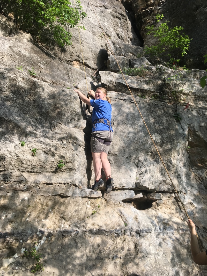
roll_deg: +4.1
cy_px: 138
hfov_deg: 48.2
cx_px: 104
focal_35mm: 29
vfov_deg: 61.6
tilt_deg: +21.5
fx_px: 231
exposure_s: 1/527
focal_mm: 4.15
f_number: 2.2
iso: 25
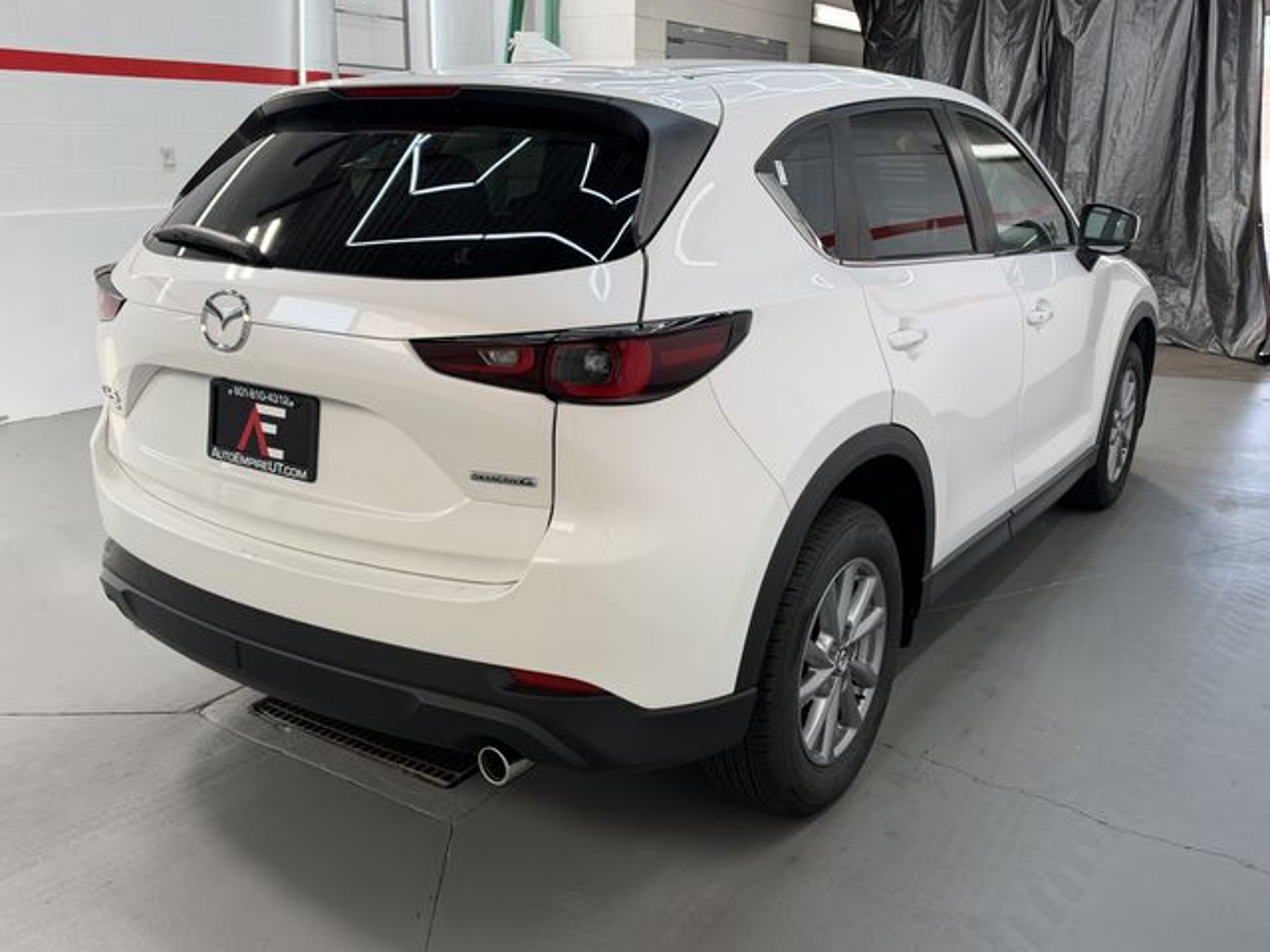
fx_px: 1101
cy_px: 476
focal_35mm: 30
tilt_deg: -16.1
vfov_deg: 46.8
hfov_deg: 60.0
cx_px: 635
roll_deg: -1.0
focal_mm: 6.93
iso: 64
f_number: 1.8
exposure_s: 1/227
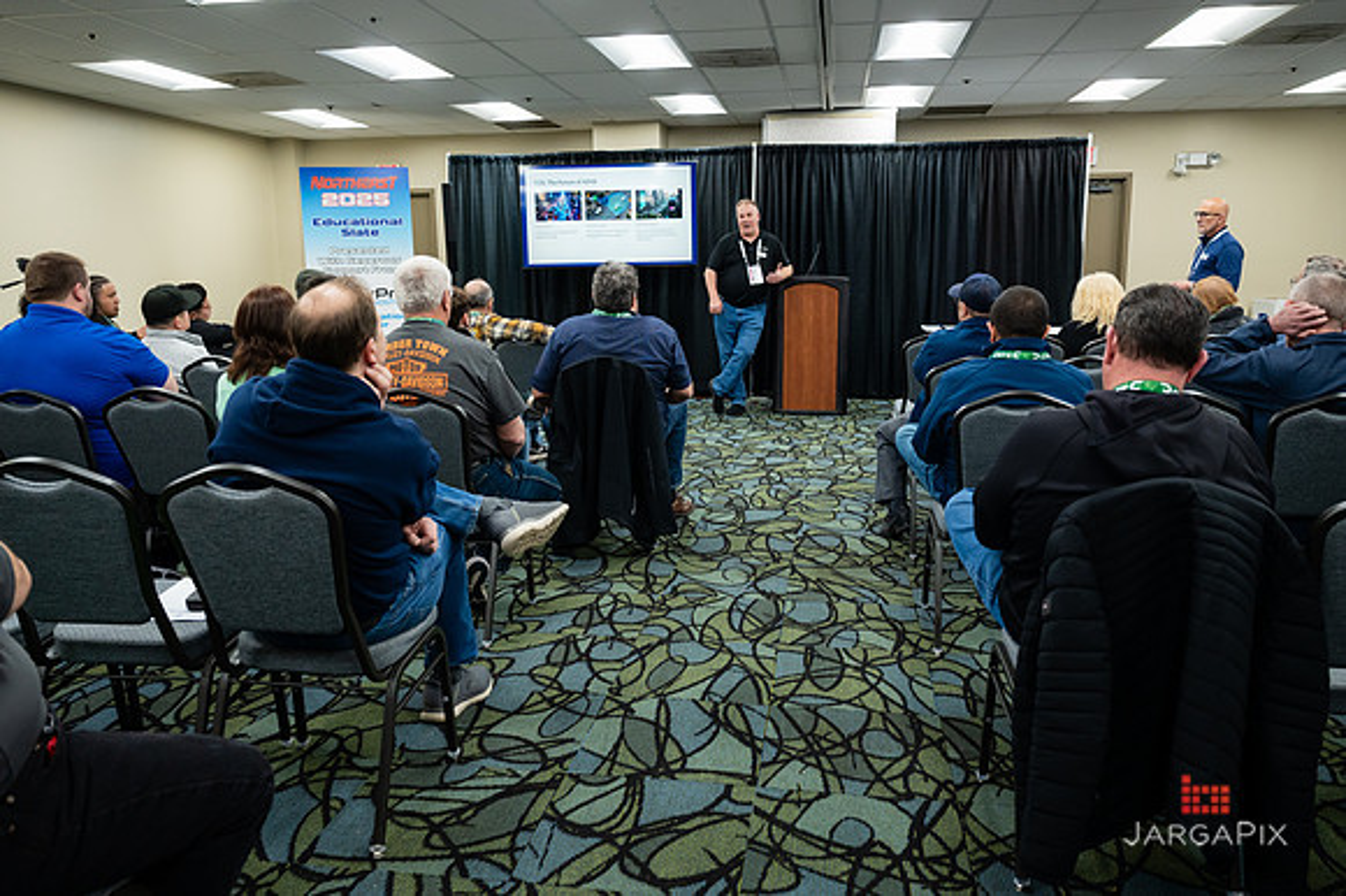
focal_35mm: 28
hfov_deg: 65.1
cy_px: 448
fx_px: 1054
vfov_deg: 46.0
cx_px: 673
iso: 2000
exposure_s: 1/200
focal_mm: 27.5
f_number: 4
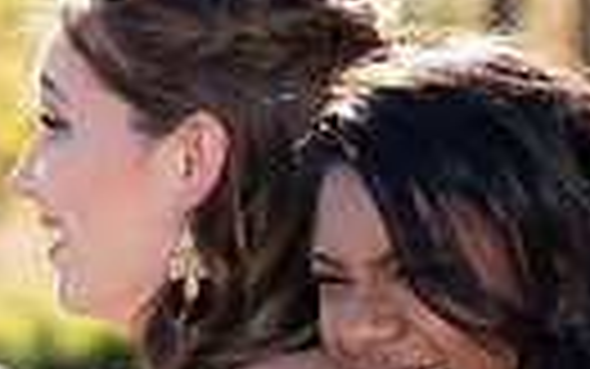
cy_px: 542
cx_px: -225
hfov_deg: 4.5
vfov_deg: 2.8
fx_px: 7432
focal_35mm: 462
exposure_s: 1/200
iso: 80
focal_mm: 102
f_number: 5
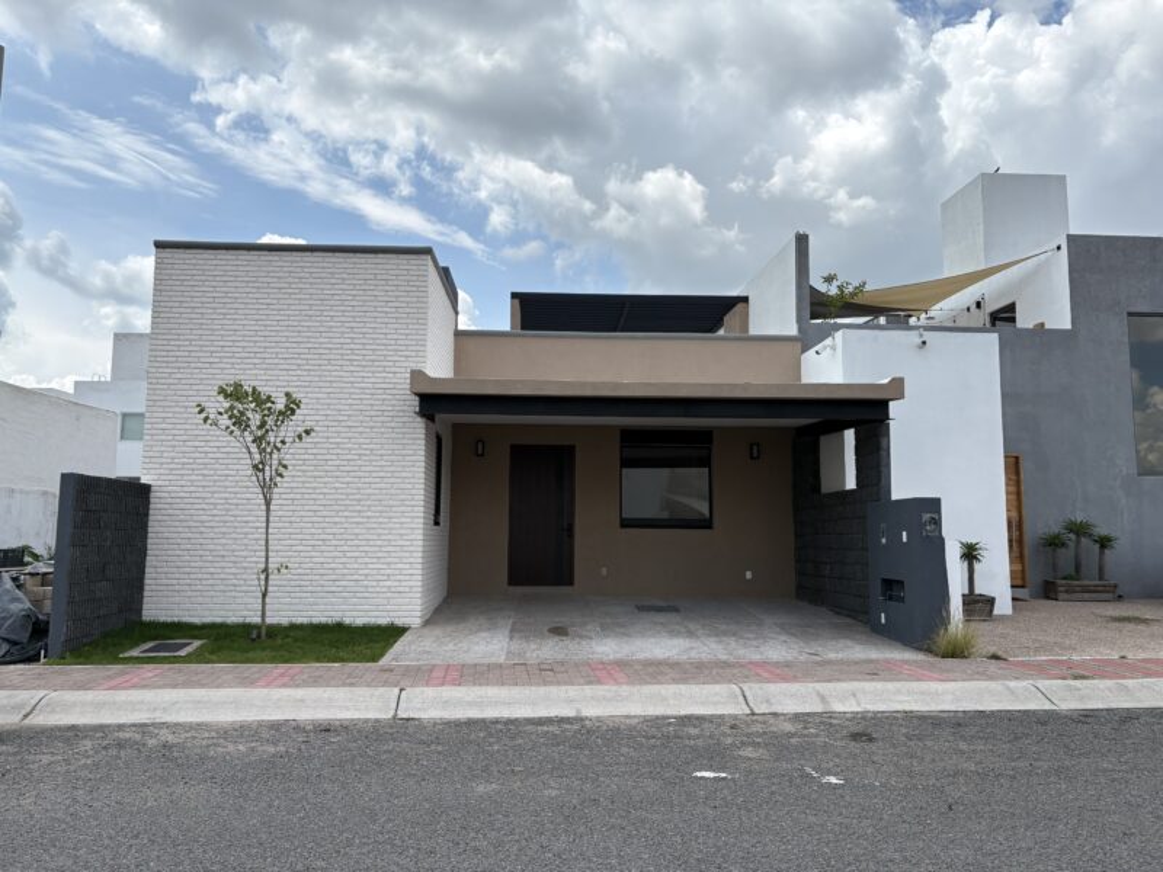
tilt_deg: +8.7
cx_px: 582
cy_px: 436
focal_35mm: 26
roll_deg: +0.1
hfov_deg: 67.3
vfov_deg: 53.1
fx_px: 874
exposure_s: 1/4065
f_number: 1.6
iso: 50
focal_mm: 5.96
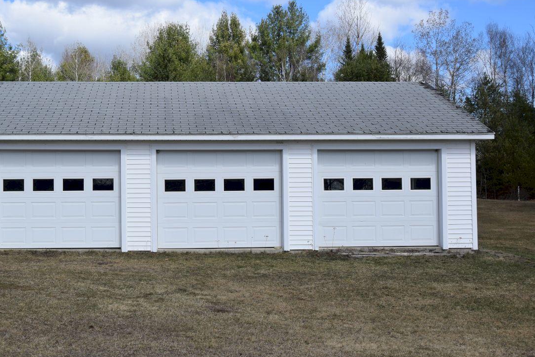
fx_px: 743
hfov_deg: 39.2
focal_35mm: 50
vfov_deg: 27.0
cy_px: 165
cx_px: 188
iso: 200
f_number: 10
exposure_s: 1/400
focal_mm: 24
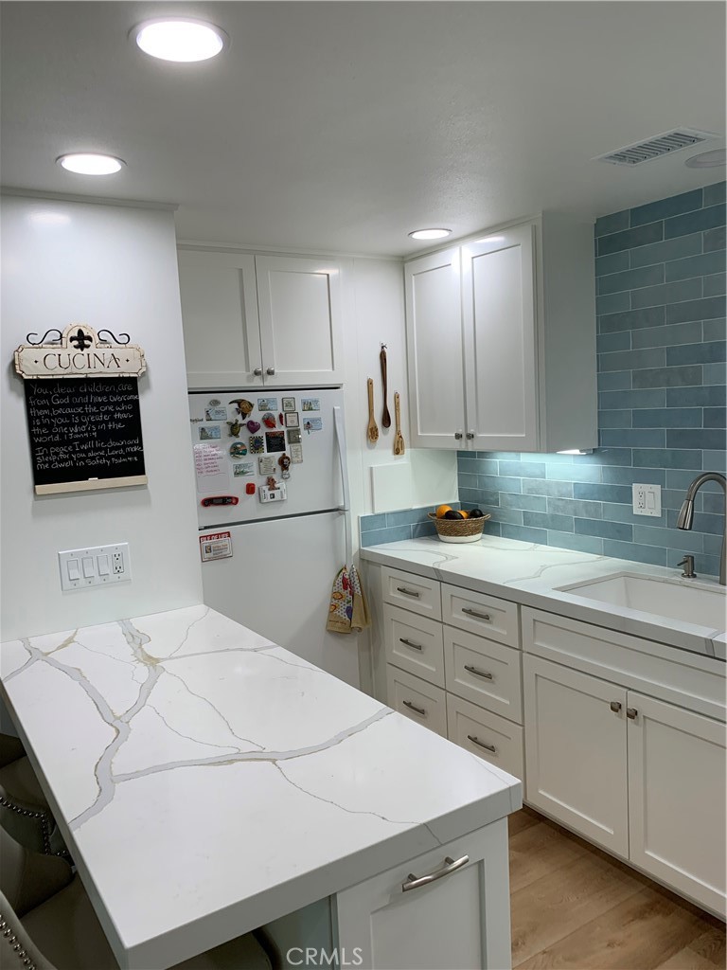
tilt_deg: -6.3
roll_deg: +3.1
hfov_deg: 53.1
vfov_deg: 67.3
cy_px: 485
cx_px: 364
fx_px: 728
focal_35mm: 26
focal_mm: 4.25
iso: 40
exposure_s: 1/120
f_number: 1.8
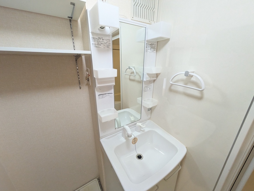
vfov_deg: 85.7
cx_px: 127
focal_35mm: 14
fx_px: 103
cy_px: 96
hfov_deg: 102.1
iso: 413
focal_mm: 1.83
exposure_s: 1/60
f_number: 2.2
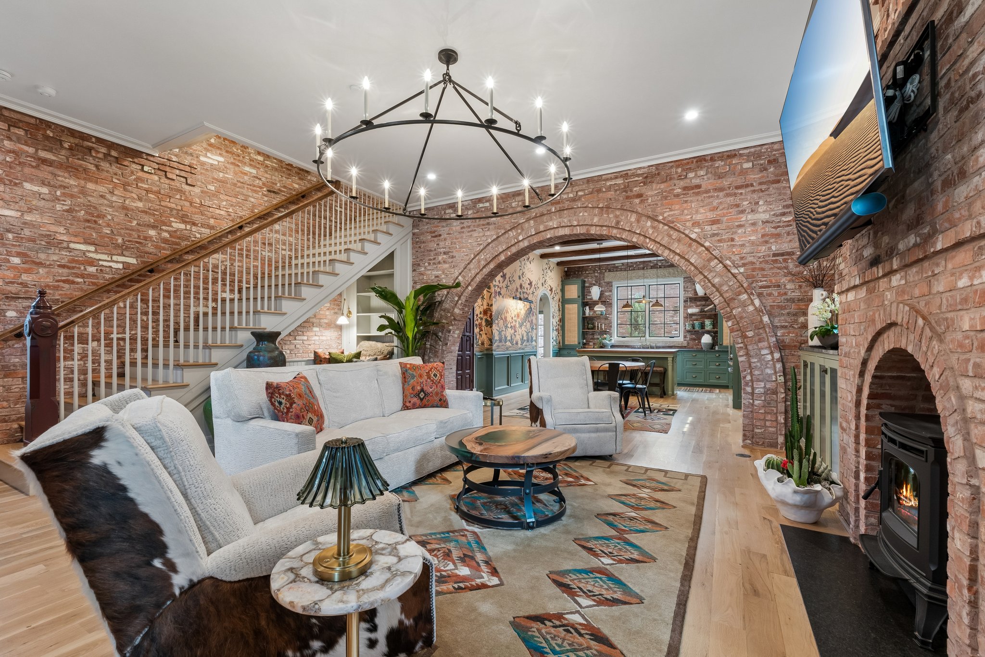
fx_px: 410
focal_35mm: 15
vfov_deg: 77.3
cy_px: 328
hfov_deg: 100.4
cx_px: 492
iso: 200
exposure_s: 1/13
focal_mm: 10
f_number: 8
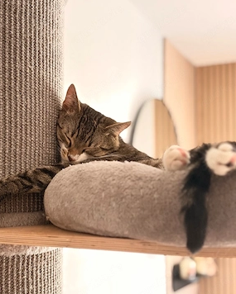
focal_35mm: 57
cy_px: 162
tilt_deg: +5.0
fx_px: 497
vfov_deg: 33.0
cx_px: 116
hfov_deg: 26.7
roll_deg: -0.1
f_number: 1.6
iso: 400
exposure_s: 1/24
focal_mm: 5.96
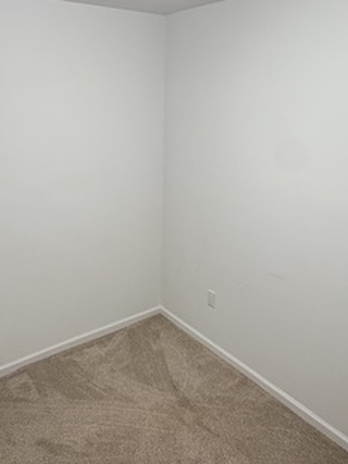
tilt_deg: -23.5
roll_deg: -0.1
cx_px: 148
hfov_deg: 46.6
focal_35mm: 30
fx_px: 402
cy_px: 271
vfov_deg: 59.6
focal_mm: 2.22
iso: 250
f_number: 2.2
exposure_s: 1/120
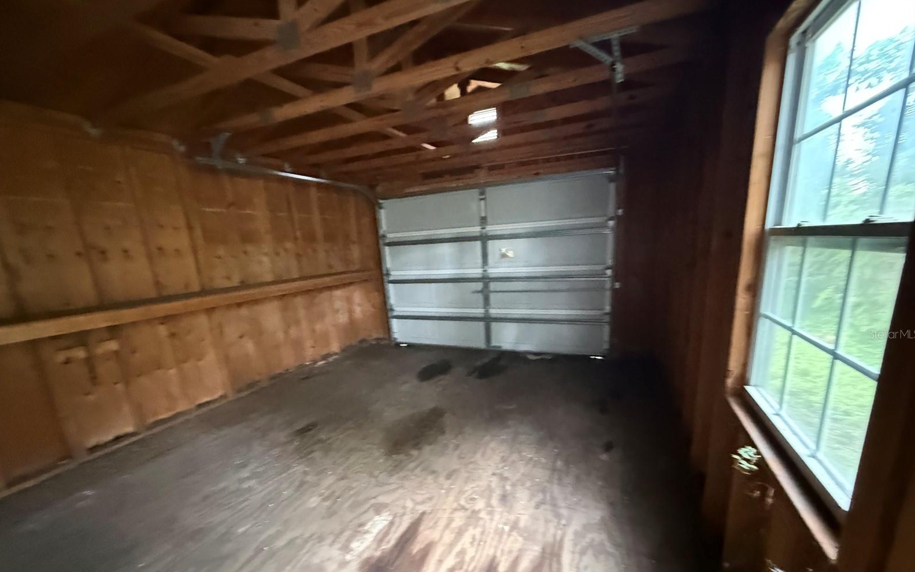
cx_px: 460
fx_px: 374
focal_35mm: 15
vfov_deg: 74.2
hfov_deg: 101.5
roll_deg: +4.1
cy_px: 334
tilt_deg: -14.0
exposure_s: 1/35
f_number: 2.2
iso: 1600
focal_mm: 2.22
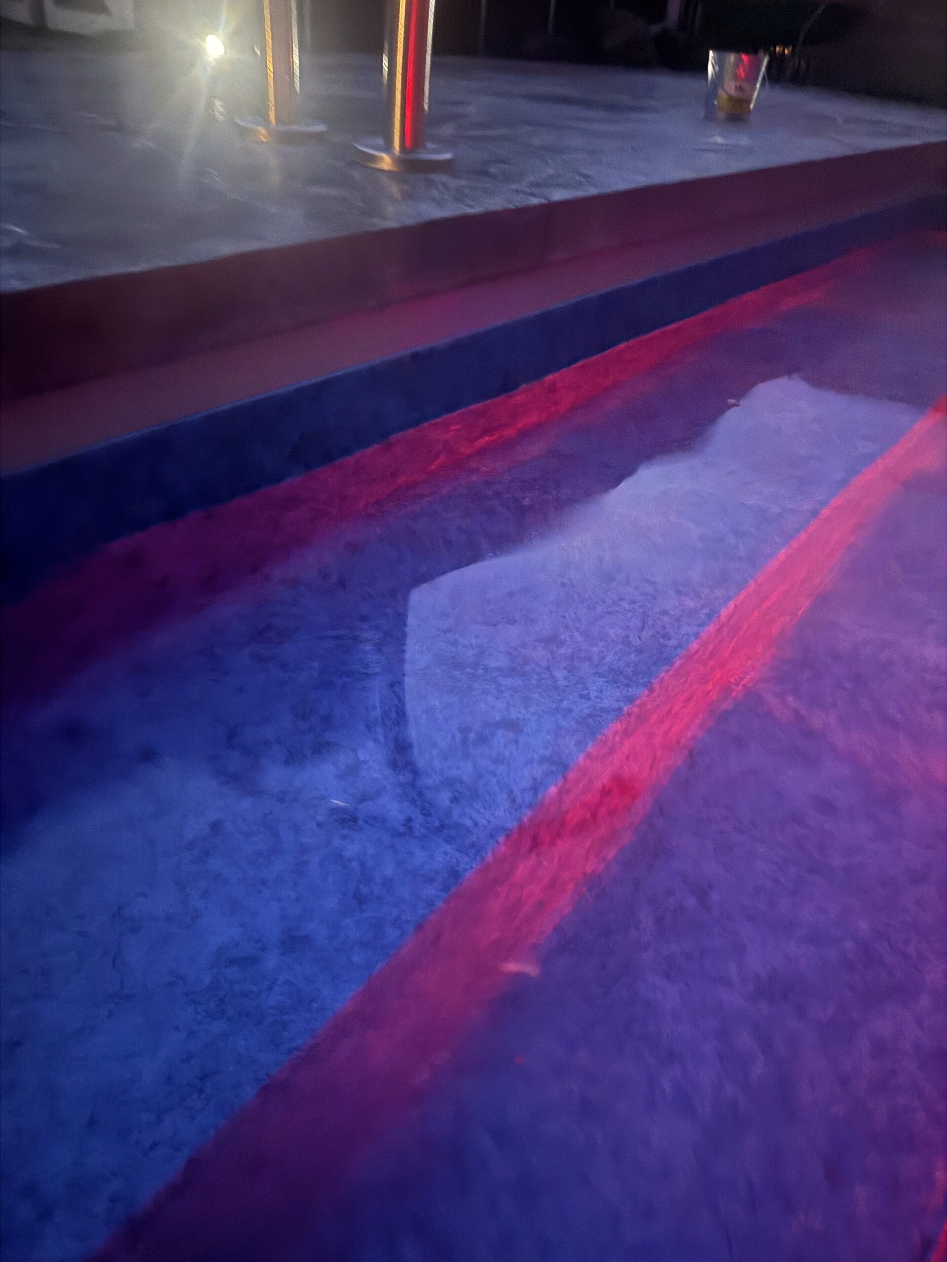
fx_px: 875
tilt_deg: -34.5
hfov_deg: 56.8
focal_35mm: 24
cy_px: 631
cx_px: 474
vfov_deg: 71.6
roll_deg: -6.9
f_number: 1.78
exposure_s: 1/9
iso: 2000
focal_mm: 6.76
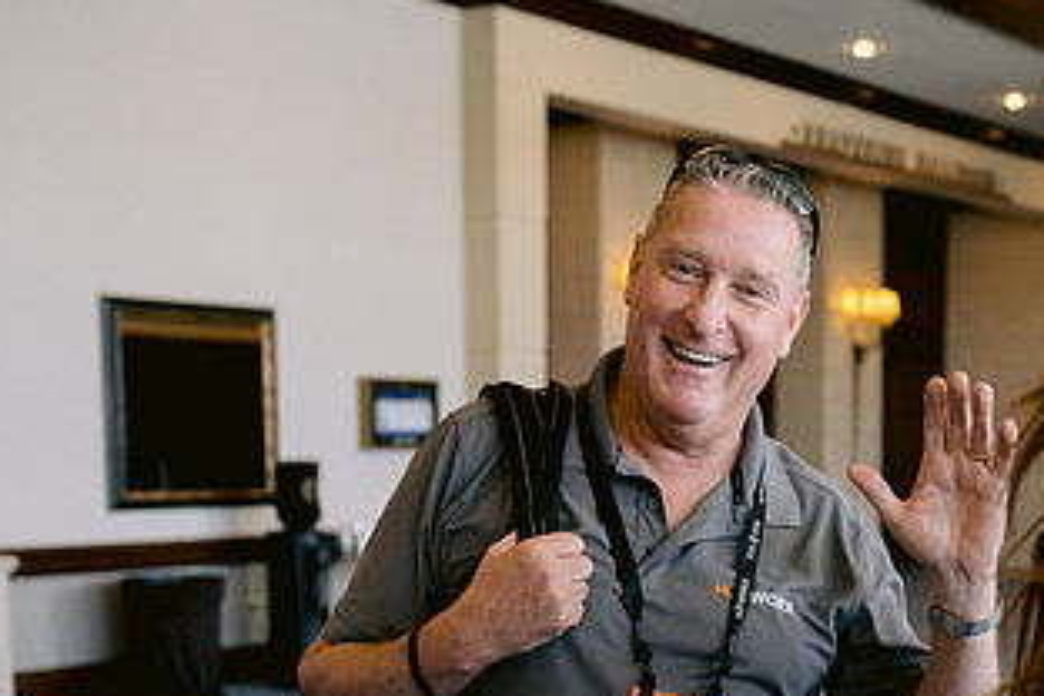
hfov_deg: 30.2
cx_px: 847
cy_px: 644
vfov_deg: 20.4
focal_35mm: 65
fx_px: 1885
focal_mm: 35
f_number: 2.8
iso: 800
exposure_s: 1/250
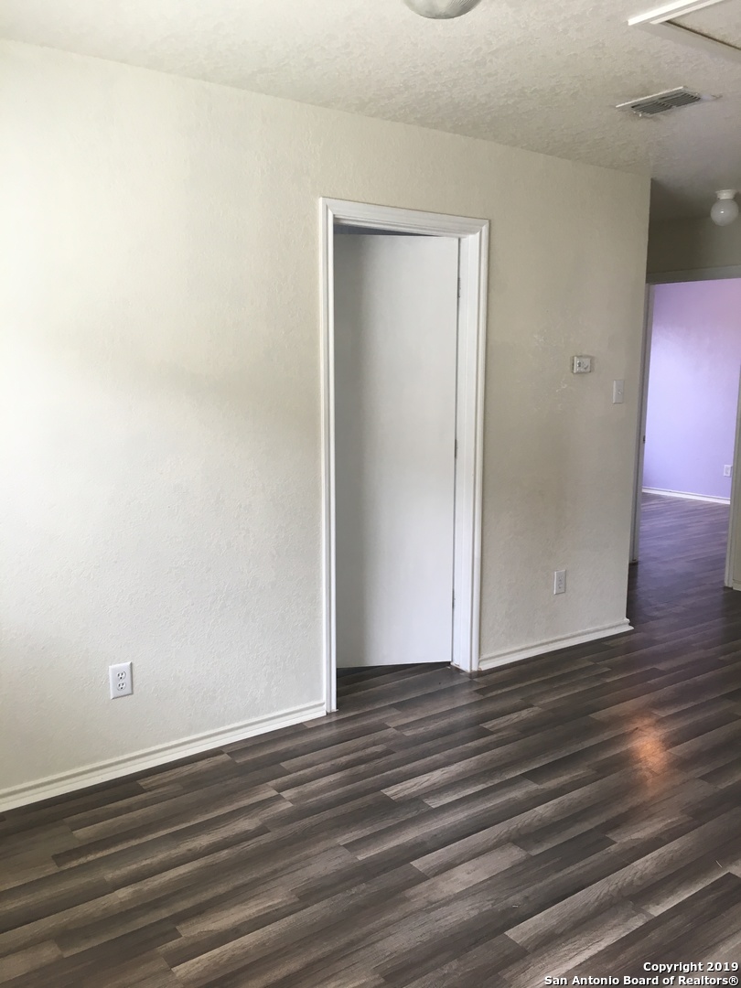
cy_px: 494
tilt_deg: -8.6
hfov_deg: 48.2
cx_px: 370
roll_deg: -0.6
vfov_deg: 61.7
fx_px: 828
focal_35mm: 29
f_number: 2.2
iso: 25
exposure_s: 1/40
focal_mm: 4.15
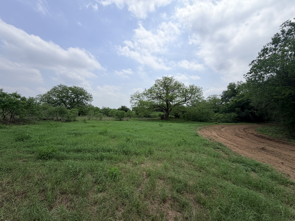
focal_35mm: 14
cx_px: 148
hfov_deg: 102.1
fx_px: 119
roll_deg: -2.4
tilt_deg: -0.1
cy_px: 110
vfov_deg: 85.7
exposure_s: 1/1656
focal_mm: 2.22
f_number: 2.2
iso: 20
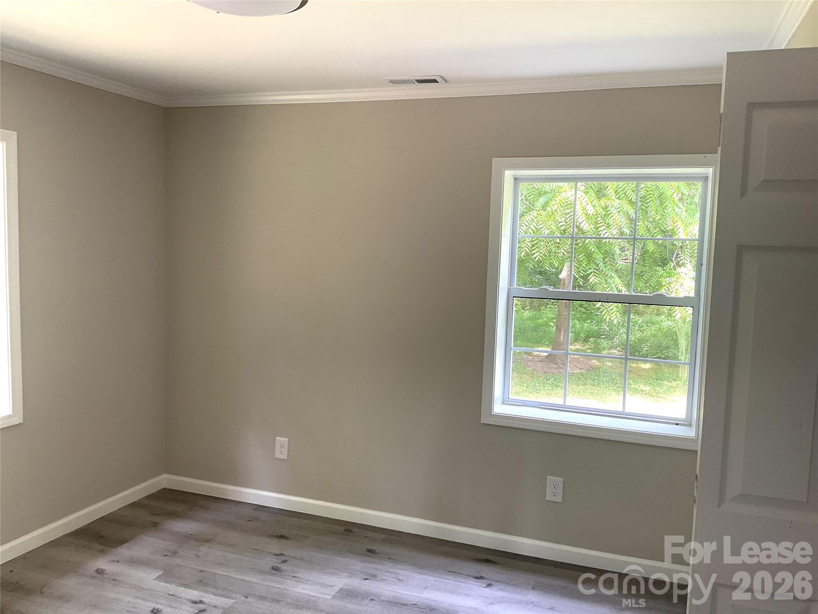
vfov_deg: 48.2
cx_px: 409
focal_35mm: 29
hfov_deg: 61.7
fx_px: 685
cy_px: 307
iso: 50
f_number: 1.8
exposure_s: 1/60
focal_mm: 3
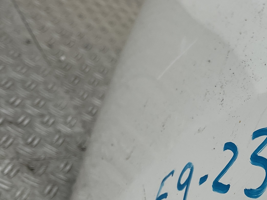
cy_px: 112
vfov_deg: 26.1
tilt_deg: -23.4
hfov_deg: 32.2
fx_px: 432
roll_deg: -40.5
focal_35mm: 56
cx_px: 254
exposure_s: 1/229
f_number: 1.8
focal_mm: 3
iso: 16
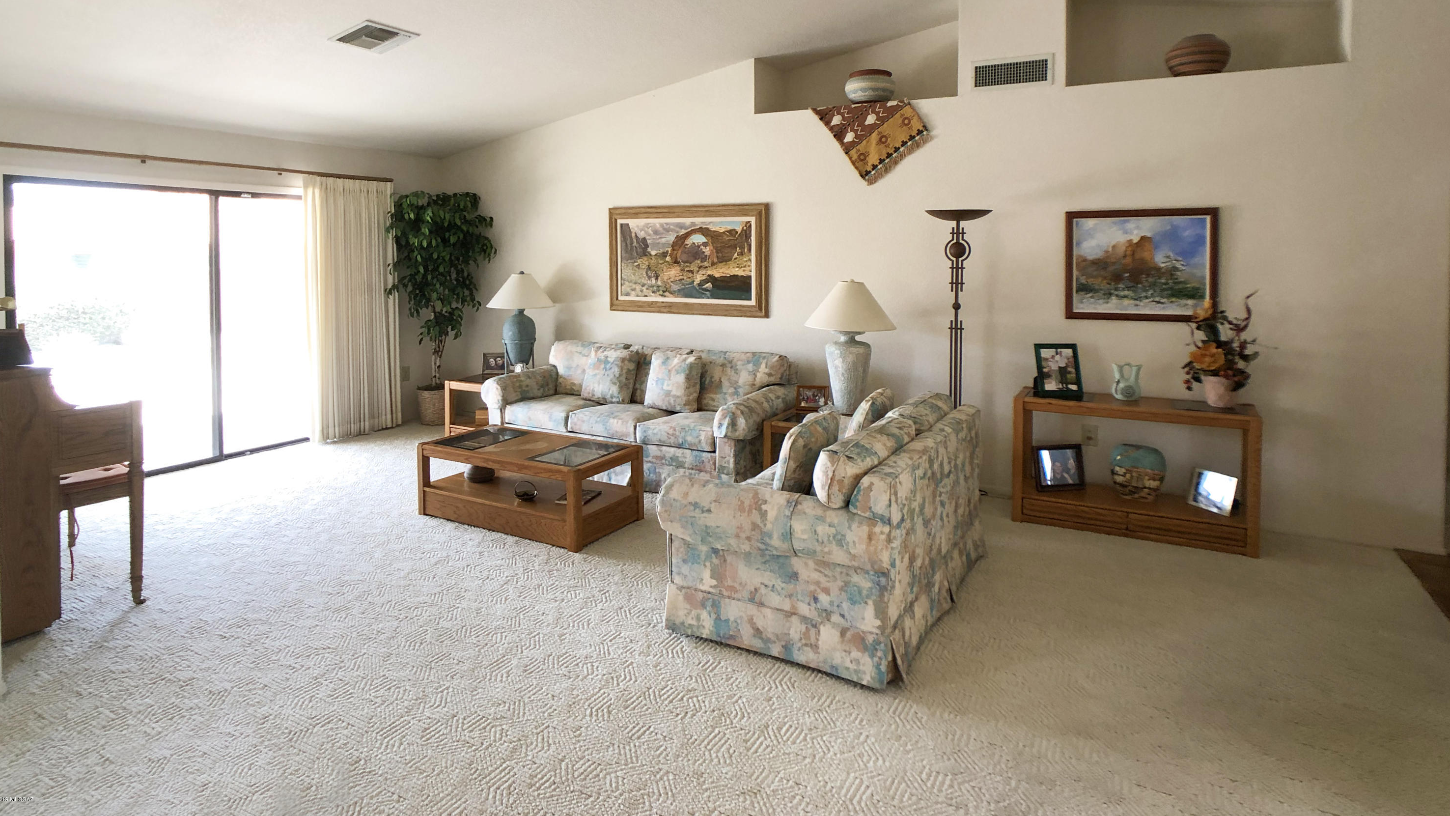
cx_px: 724
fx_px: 1192
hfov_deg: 62.6
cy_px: 281
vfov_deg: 37.4
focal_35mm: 31
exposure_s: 1/30
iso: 32
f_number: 1.8
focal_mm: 4
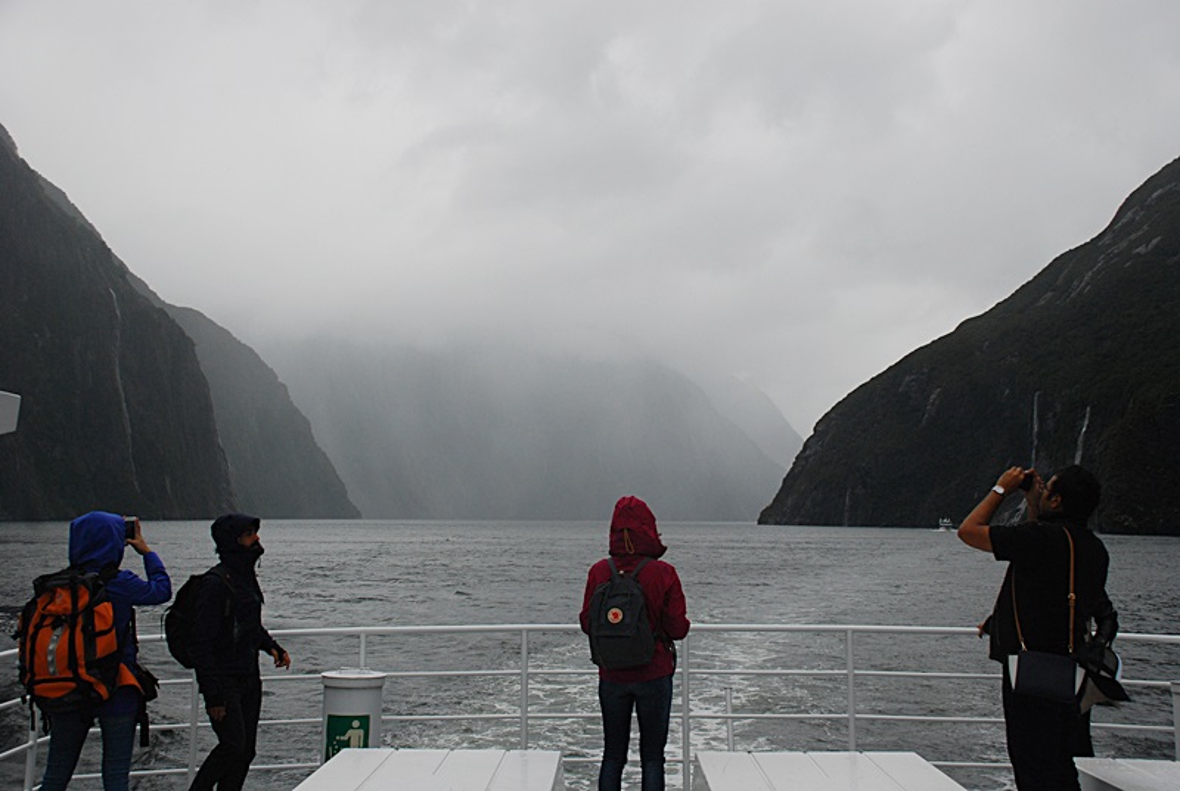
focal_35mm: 39
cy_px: 396
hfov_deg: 49.5
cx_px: 590
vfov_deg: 34.3
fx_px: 1280
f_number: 6.3
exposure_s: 1/1000
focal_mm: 26
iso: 400
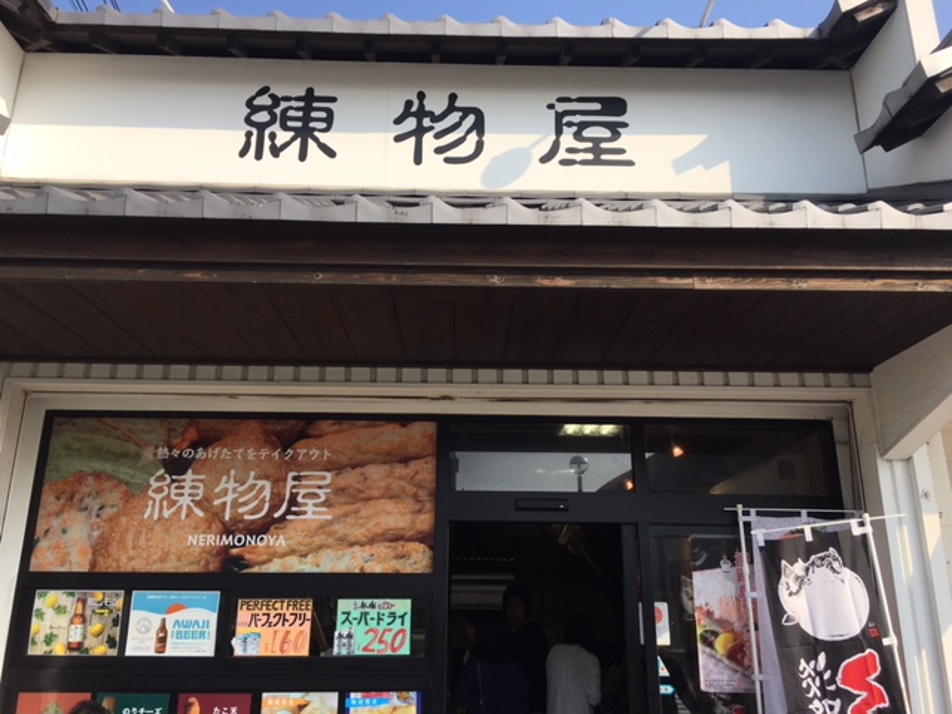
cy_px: 357
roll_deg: -1.1
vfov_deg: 48.2
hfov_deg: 61.7
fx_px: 798
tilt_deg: +17.5
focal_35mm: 29
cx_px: 476
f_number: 2.2
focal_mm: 4.15
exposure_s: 1/1115
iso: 25
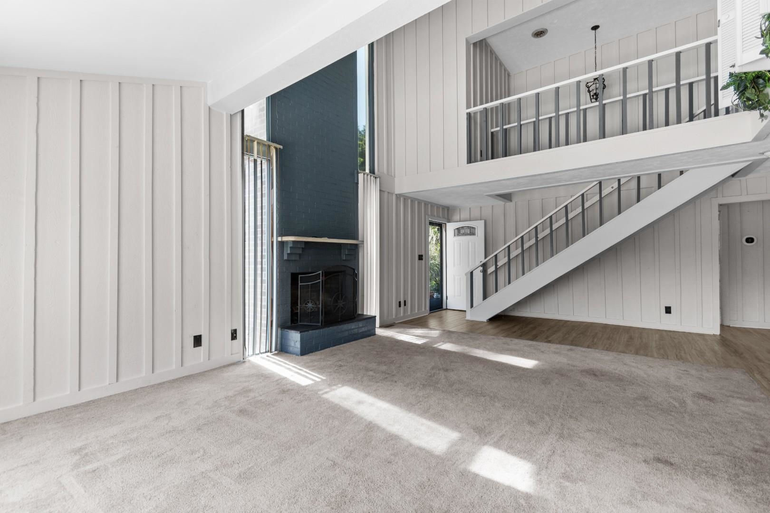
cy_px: 256
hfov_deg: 100.4
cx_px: 385
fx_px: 321
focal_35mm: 15
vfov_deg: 77.3
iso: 100
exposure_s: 1/40
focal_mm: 10
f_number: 4.5
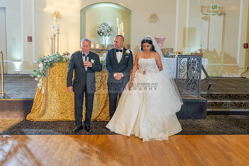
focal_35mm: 36
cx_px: 124
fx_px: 250
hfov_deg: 52.9
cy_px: 76
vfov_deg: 36.7
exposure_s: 1/80
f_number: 4
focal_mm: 29
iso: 800
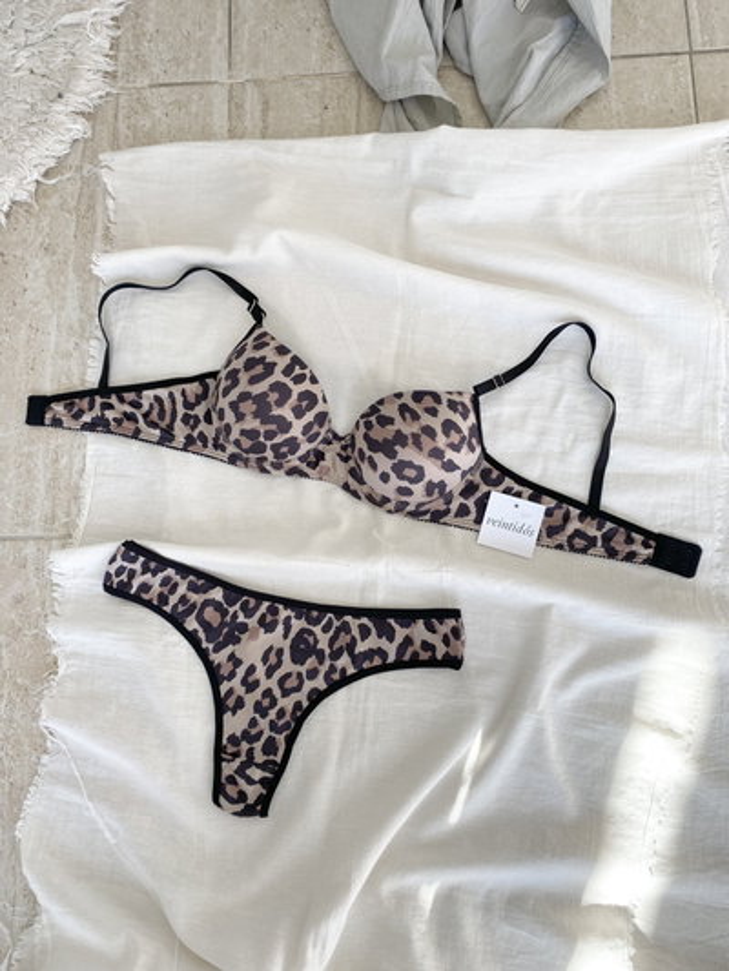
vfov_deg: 67.3
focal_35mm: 26
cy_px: 486
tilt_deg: -80.2
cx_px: 364
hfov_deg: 53.1
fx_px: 730
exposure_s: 1/158
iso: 32
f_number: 1.8
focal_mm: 4.25
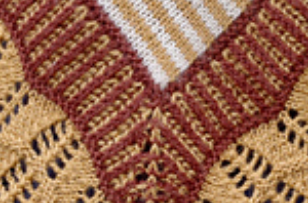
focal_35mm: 214
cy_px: 176
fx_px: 1825
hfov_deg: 9.6
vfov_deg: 6.4
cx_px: 281
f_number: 7.1
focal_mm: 42.5
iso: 200
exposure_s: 1/500
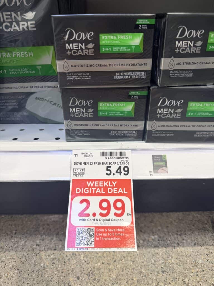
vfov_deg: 71.6
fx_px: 198
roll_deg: +0.1
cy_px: 143
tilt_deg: -30.8
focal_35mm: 24
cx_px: 107
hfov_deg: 56.8
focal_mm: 6.76
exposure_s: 1/64
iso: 50
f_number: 1.78
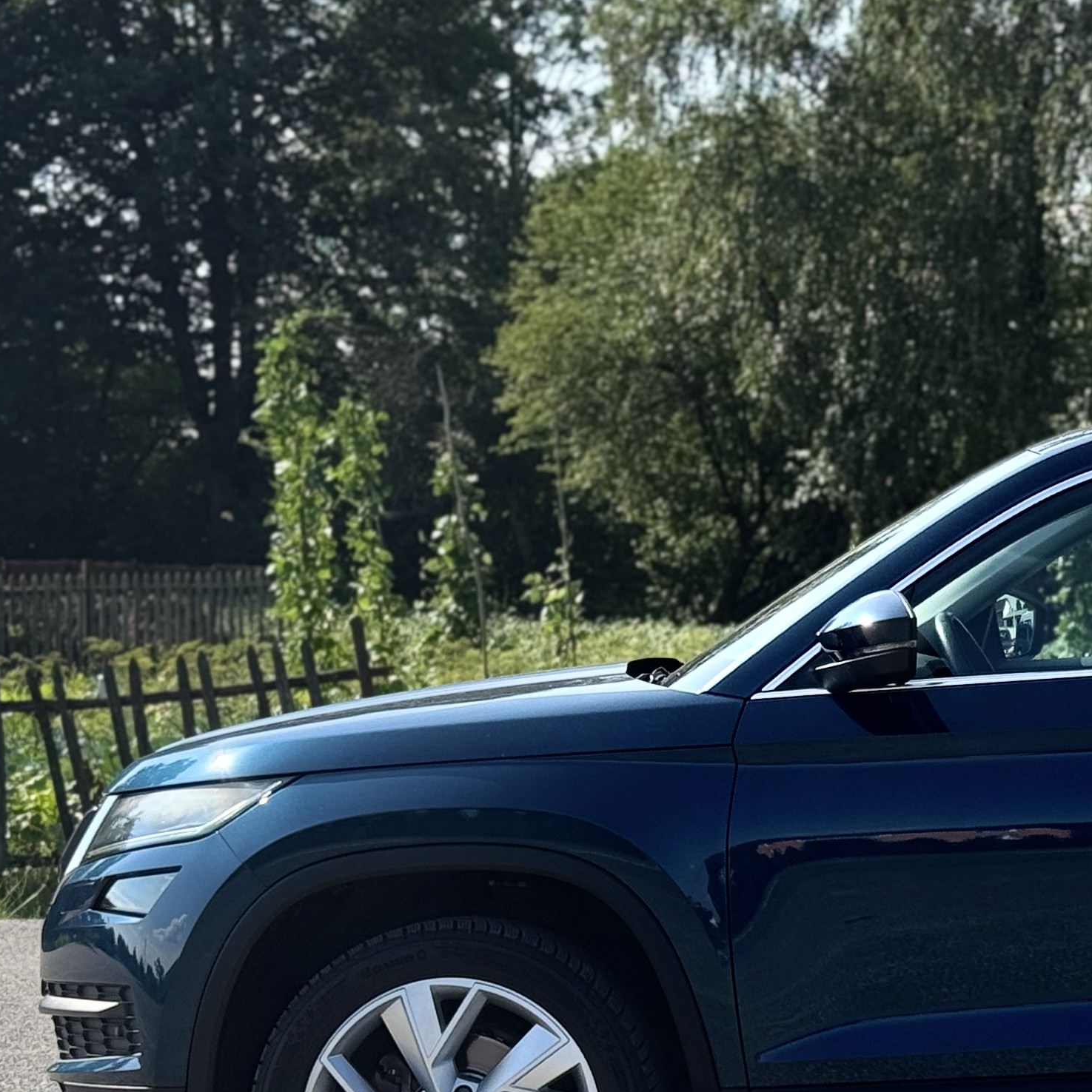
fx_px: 4140
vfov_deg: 15.0
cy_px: 738
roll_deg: +0.6
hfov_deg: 14.5
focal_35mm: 116
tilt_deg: -2.9
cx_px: 1307
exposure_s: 1/2513
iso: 64
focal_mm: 6.76
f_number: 1.78
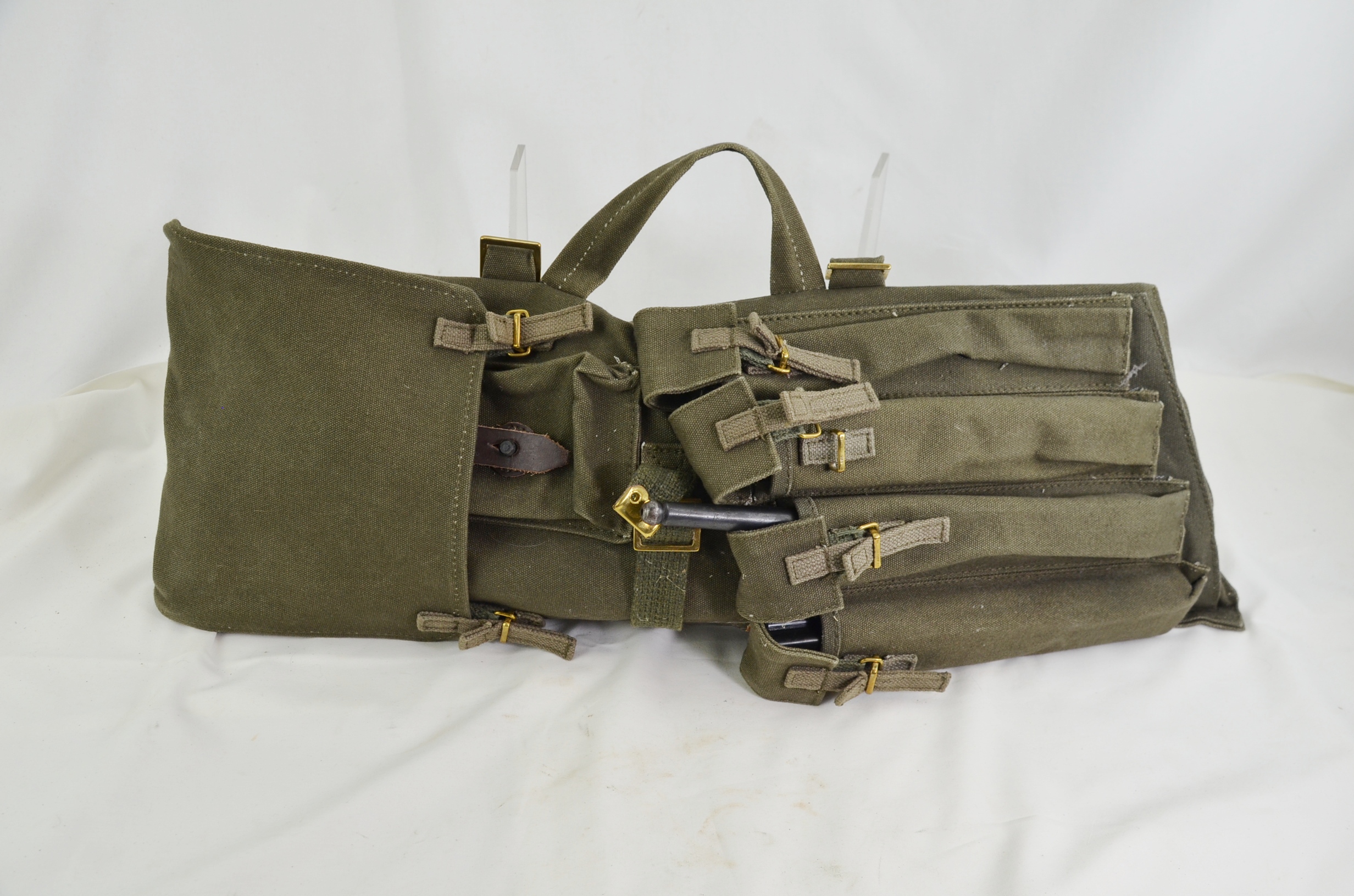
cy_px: 448
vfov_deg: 39.8
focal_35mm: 33
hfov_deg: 57.3
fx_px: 1239
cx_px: 677
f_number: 5.6
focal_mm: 22
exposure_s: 1/125
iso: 400
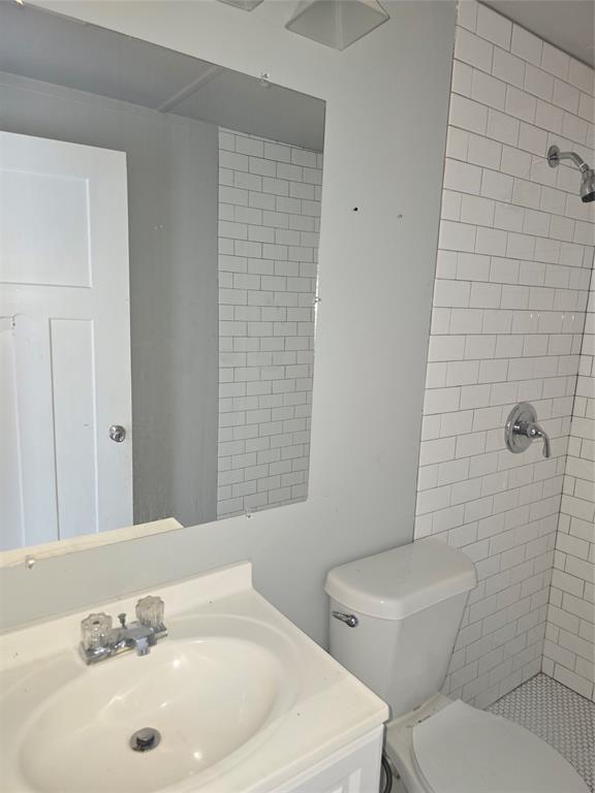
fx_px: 527
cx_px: 298
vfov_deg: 73.9
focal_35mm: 23
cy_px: 396
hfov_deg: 58.9
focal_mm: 6.3
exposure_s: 1/12
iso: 500
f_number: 1.7
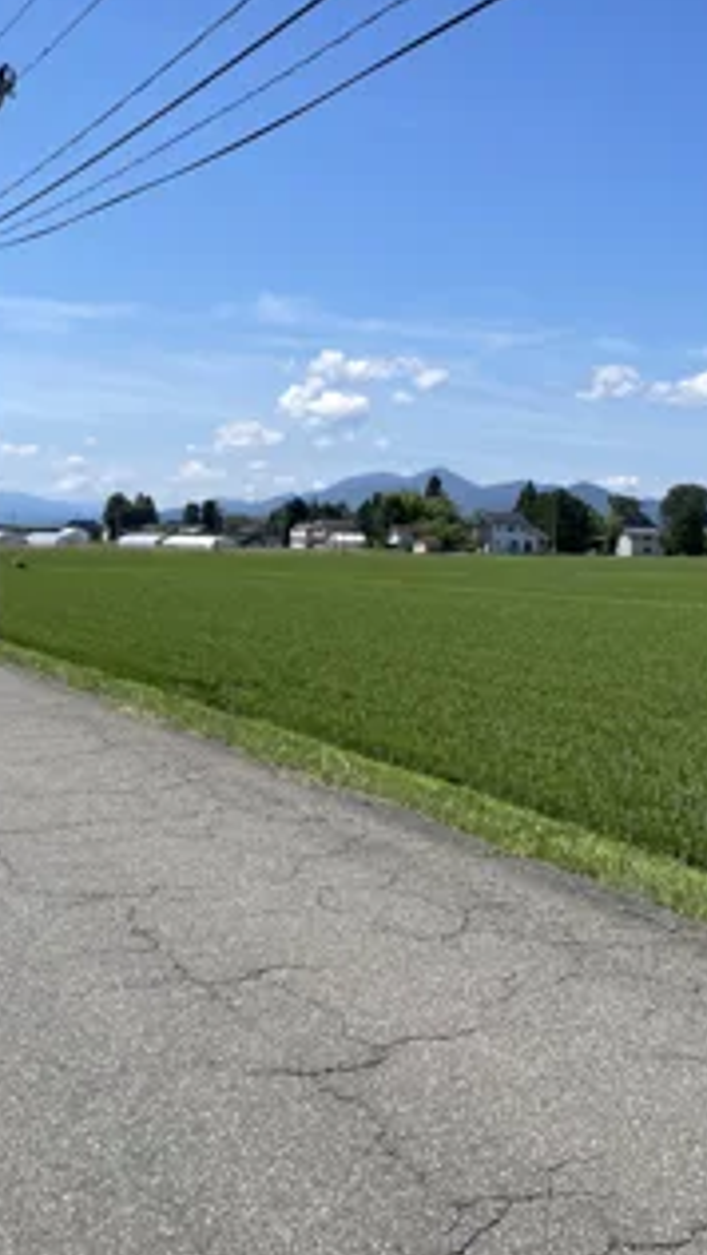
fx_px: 1432
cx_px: 449
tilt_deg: -7.5
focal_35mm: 43
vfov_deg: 47.3
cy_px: 667
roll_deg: -0.3
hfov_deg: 27.6
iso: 32
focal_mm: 4.2
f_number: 1.6
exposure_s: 1/3861
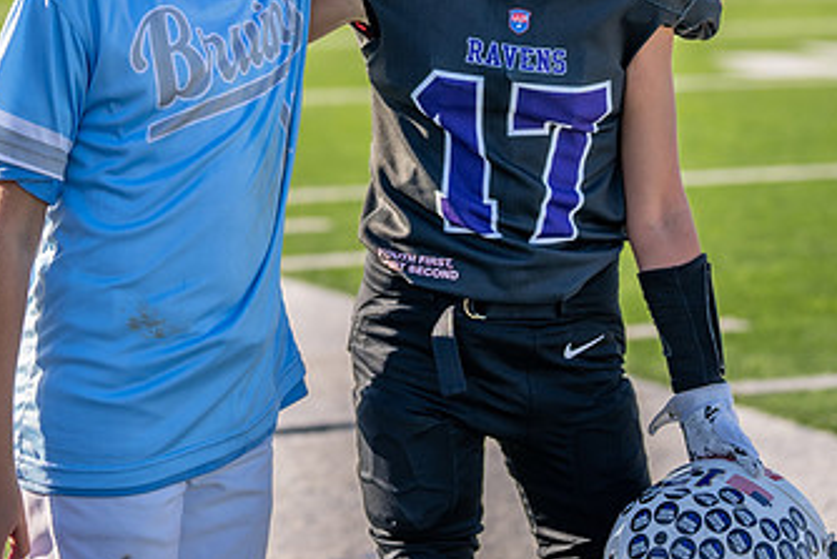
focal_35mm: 145
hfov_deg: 14.1
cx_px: 373
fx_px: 3373
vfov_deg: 9.4
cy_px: 35
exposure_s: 1/800
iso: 100
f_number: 2.8
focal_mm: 70
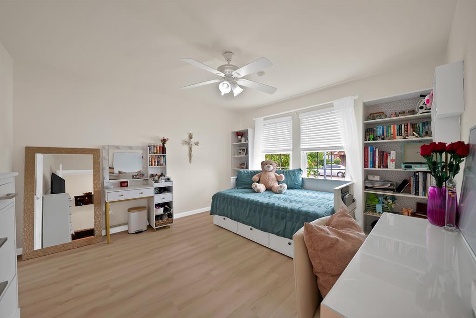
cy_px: 159
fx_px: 159
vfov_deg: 90.0
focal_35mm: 12
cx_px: 238
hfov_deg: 112.6
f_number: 4
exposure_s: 1/25
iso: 640
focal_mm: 12
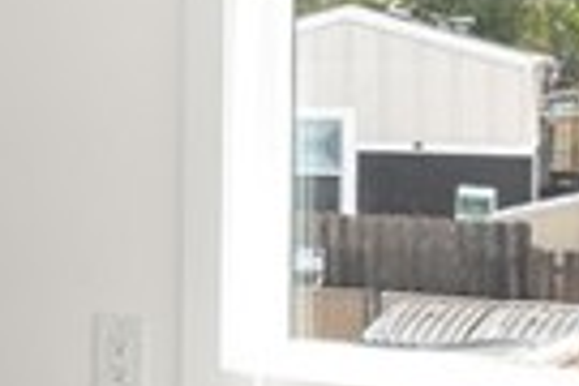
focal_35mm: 121
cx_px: -823
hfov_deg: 12.8
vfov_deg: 11.3
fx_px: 1946
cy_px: 199
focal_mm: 16
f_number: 6.3
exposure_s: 1/30
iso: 200
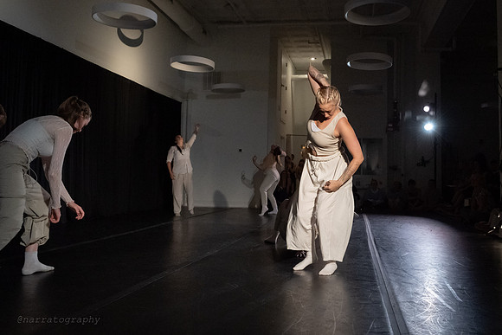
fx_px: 477
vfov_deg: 38.6
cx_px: 305
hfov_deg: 55.1
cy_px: 137
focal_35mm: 34
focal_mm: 28
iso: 6400
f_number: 5
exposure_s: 1/500
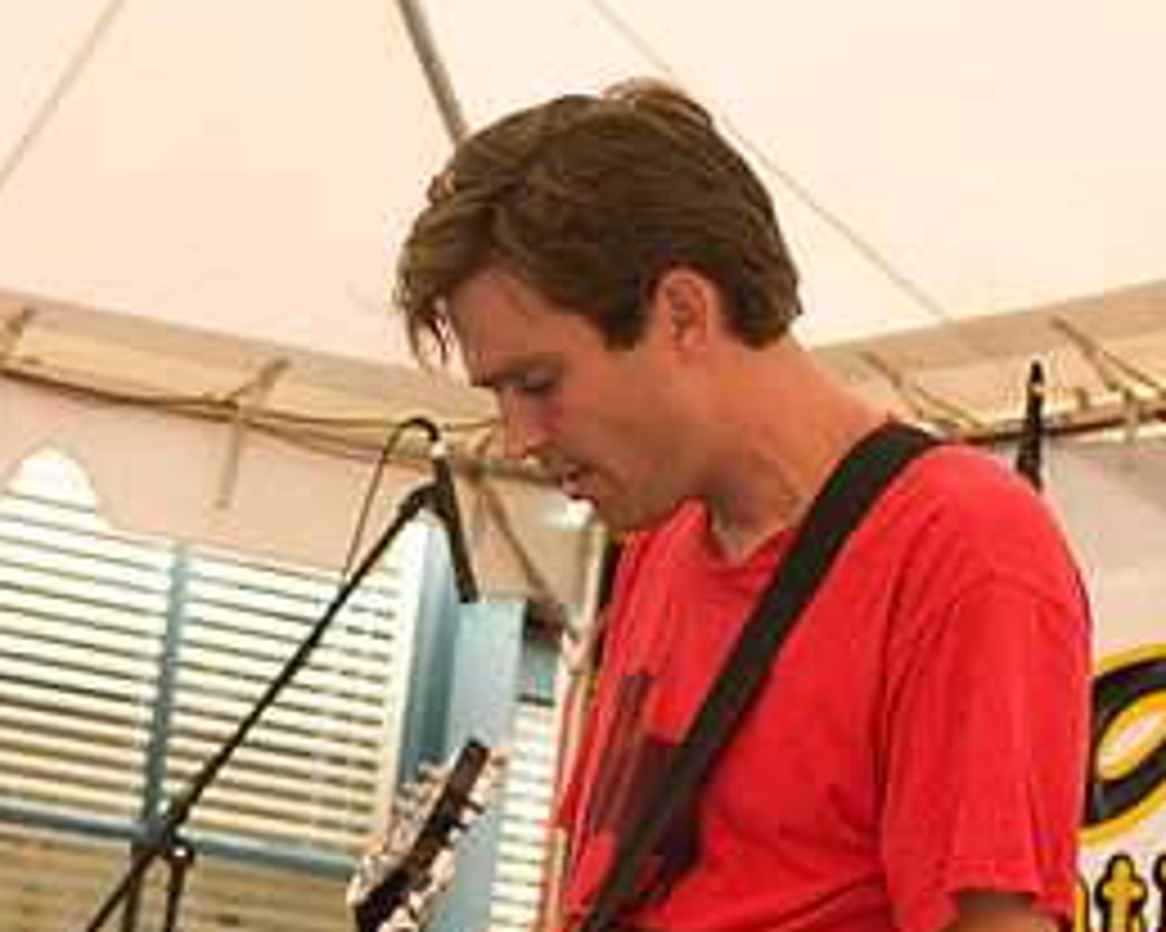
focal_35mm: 110
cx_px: 176
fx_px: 3796
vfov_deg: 13.9
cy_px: 750
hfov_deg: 17.3
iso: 640
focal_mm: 35
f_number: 3.2
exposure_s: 1/250
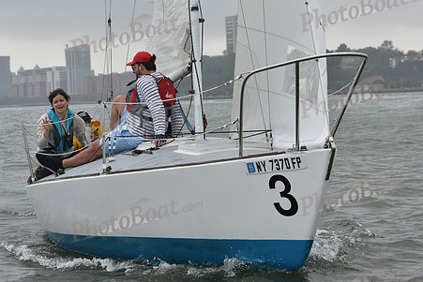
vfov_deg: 15.2
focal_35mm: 90
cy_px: 156
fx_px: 1058
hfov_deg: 22.6
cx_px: 252
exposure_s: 1/800
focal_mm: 70
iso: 400
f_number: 6.3
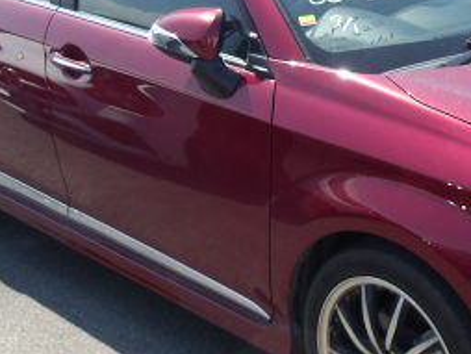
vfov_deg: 21.6
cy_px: 148
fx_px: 926
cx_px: 414
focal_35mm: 68
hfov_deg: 27.6
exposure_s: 1/60
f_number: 10.4
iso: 100
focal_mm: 4.9
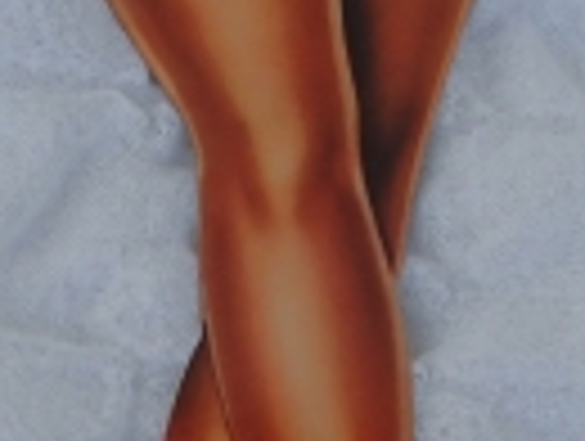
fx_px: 2184
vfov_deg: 11.0
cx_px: 261
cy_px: 720
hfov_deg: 15.3
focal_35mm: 129
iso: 100
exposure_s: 1/320
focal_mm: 5
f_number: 3.9
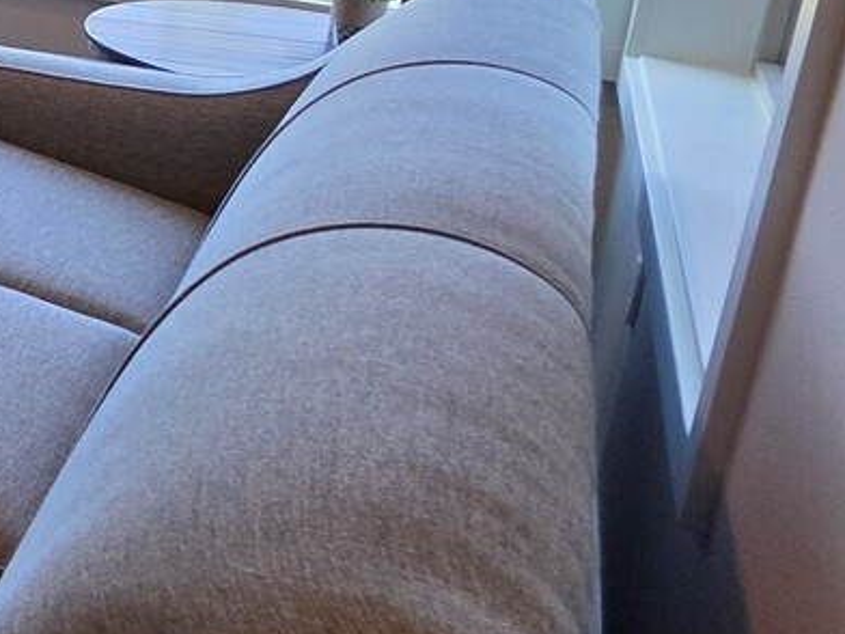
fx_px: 1294
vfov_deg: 25.3
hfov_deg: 20.0
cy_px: -86
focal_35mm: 53
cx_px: -808
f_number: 1.9
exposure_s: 1/120
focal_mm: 2.2
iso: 50
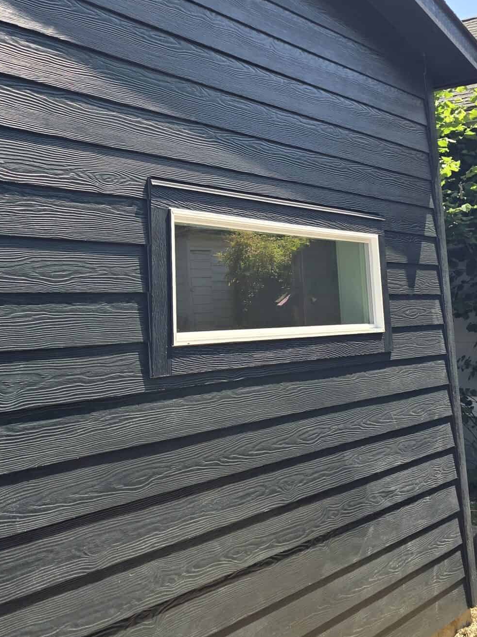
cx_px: 175
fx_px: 827
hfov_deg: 32.0
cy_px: 161
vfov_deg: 40.9
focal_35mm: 45
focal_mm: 6.3
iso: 12
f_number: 1.7
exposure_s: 1/369
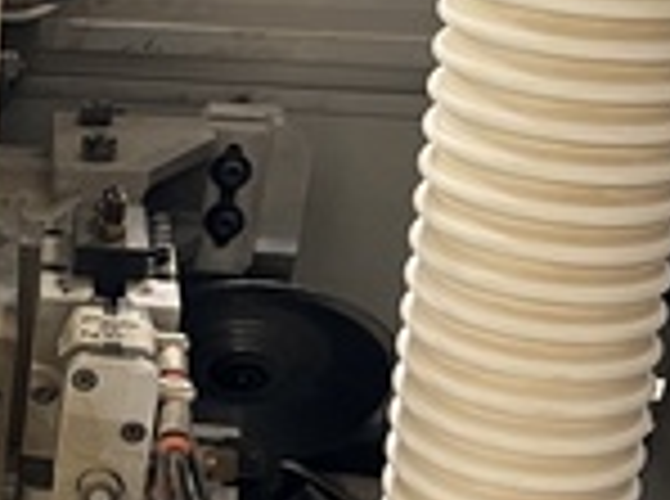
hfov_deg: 15.1
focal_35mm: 112
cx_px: -562
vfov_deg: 13.1
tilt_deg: -25.4
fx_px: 2163
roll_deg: +0.7
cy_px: 387
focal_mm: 5.7
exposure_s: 1/60
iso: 200
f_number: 1.5
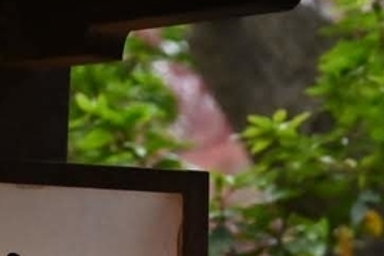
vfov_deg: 4.6
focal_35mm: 297
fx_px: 3168
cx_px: 555
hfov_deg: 6.8
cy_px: 339
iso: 2500
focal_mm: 66
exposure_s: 1/1600
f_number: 4
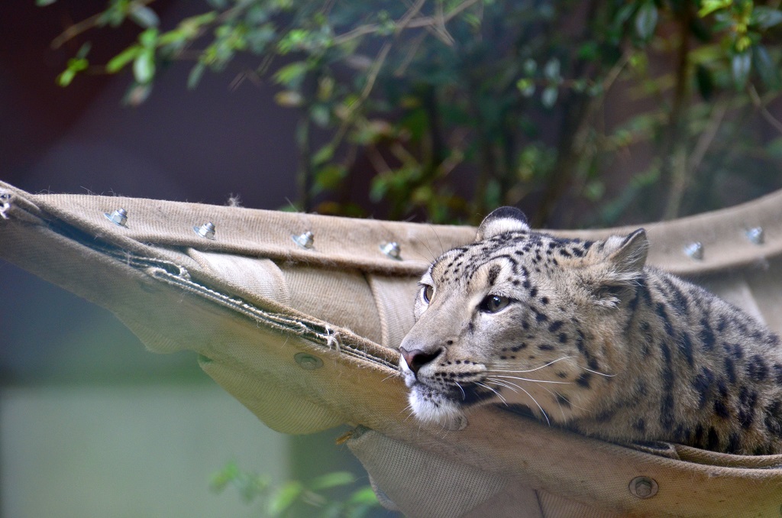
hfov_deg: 6.0
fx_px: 7478
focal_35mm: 345
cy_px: 259
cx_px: 391
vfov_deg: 4.0
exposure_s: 1/160
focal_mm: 230
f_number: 5.3
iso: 800
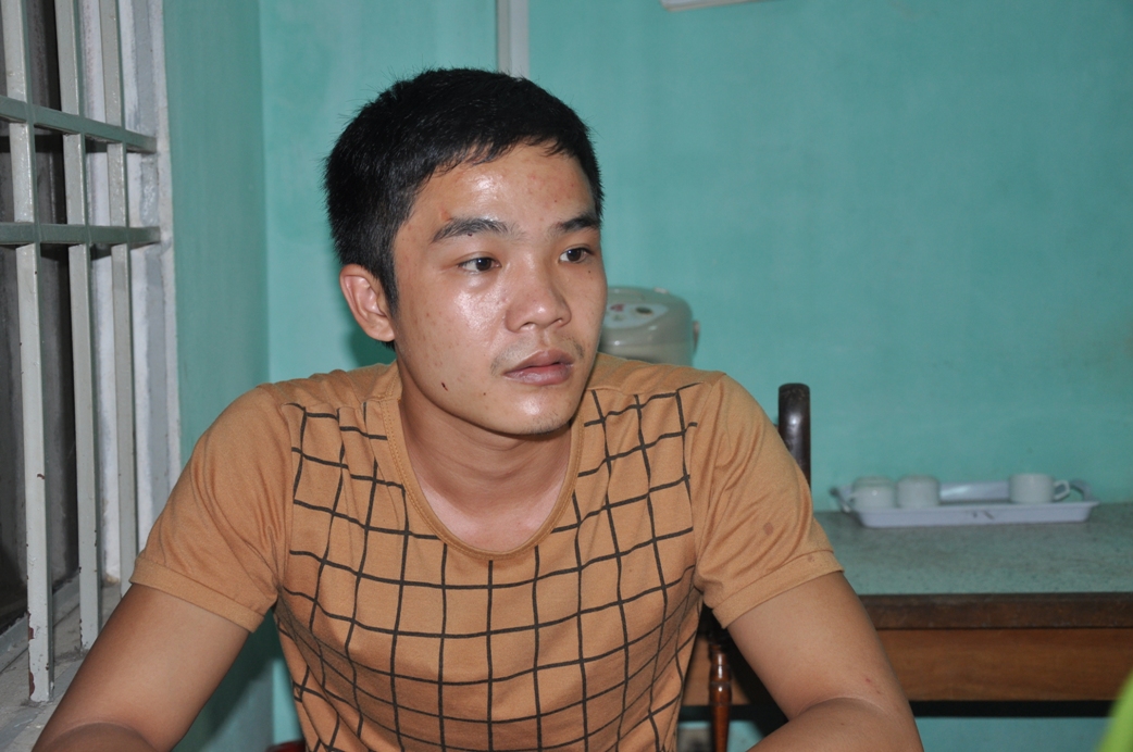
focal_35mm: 57
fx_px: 1792
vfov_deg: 23.7
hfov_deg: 35.1
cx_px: 566
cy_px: 376
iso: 400
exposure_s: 1/60
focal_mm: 38
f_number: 4.5
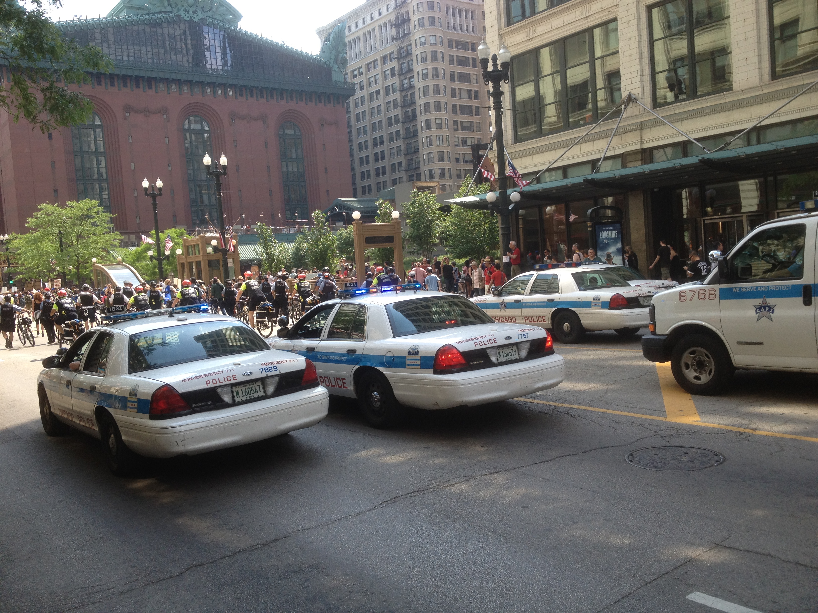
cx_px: 409
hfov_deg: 52.6
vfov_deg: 40.7
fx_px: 827
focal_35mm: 35
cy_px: 306
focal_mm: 4.28
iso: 64
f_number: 2.4
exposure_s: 1/464
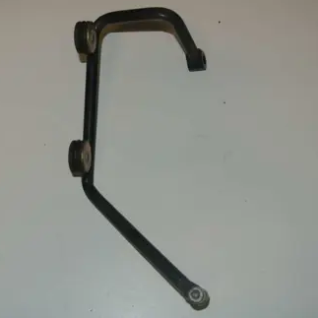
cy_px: 151
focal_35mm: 51
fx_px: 530
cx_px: 128
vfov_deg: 33.4
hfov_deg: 33.3
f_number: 4
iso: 200
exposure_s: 1/60
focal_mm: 13.6
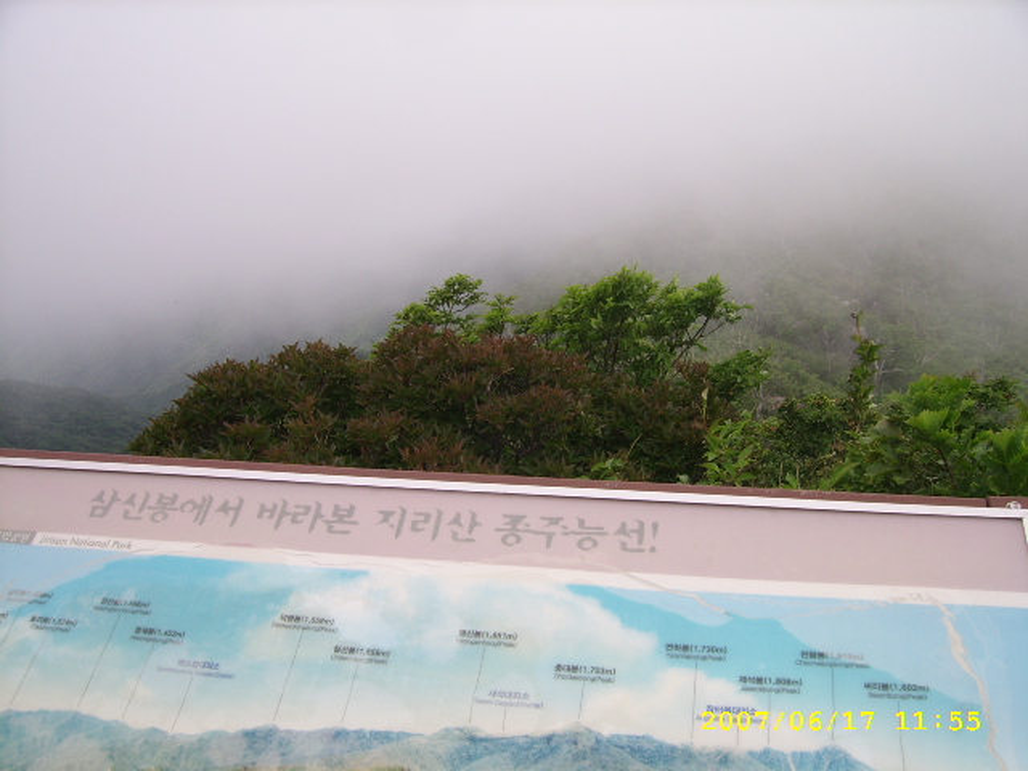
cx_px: 514
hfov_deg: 52.6
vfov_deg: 40.7
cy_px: 386
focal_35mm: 35
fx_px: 1039
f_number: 5.8
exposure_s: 1/324
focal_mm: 5.95
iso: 50
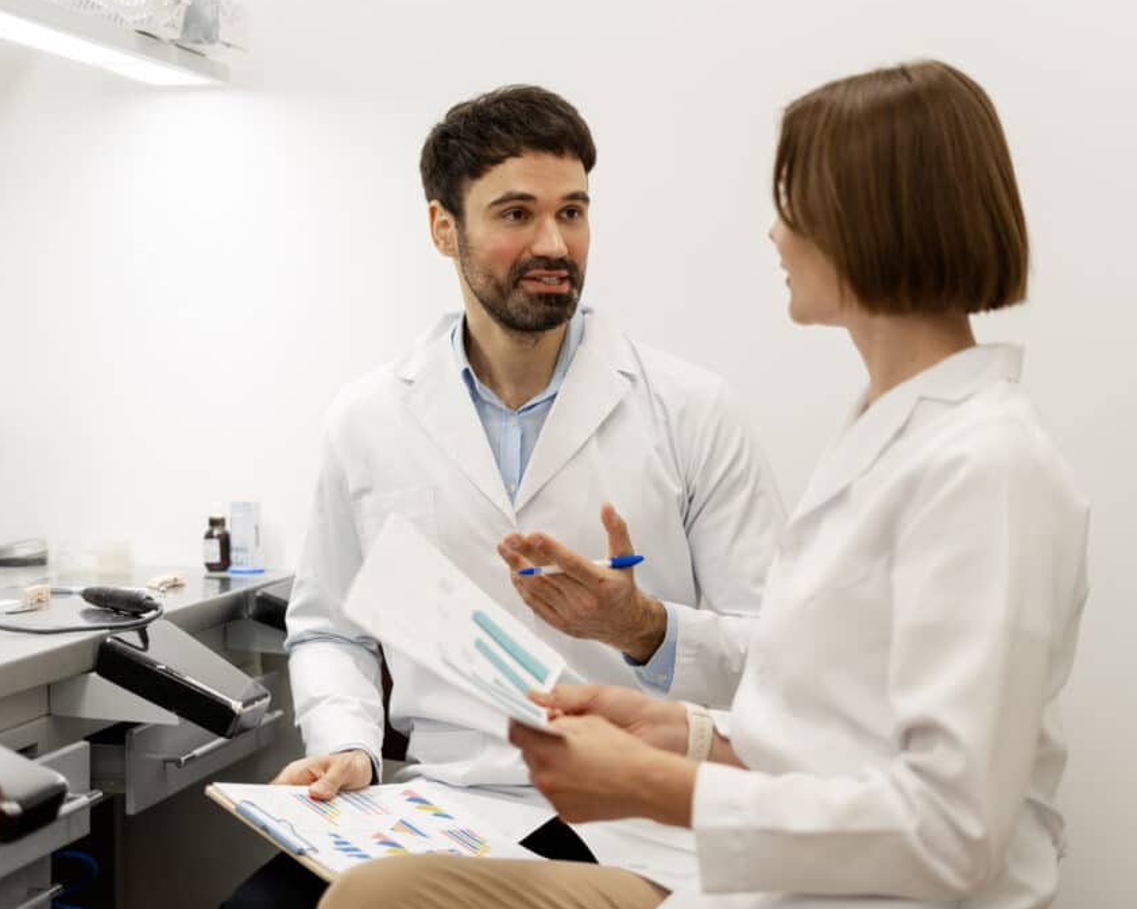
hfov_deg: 33.0
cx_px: 534
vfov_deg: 26.7
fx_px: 1918
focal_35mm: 57
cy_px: 455
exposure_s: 1/400
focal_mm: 50
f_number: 2
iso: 400
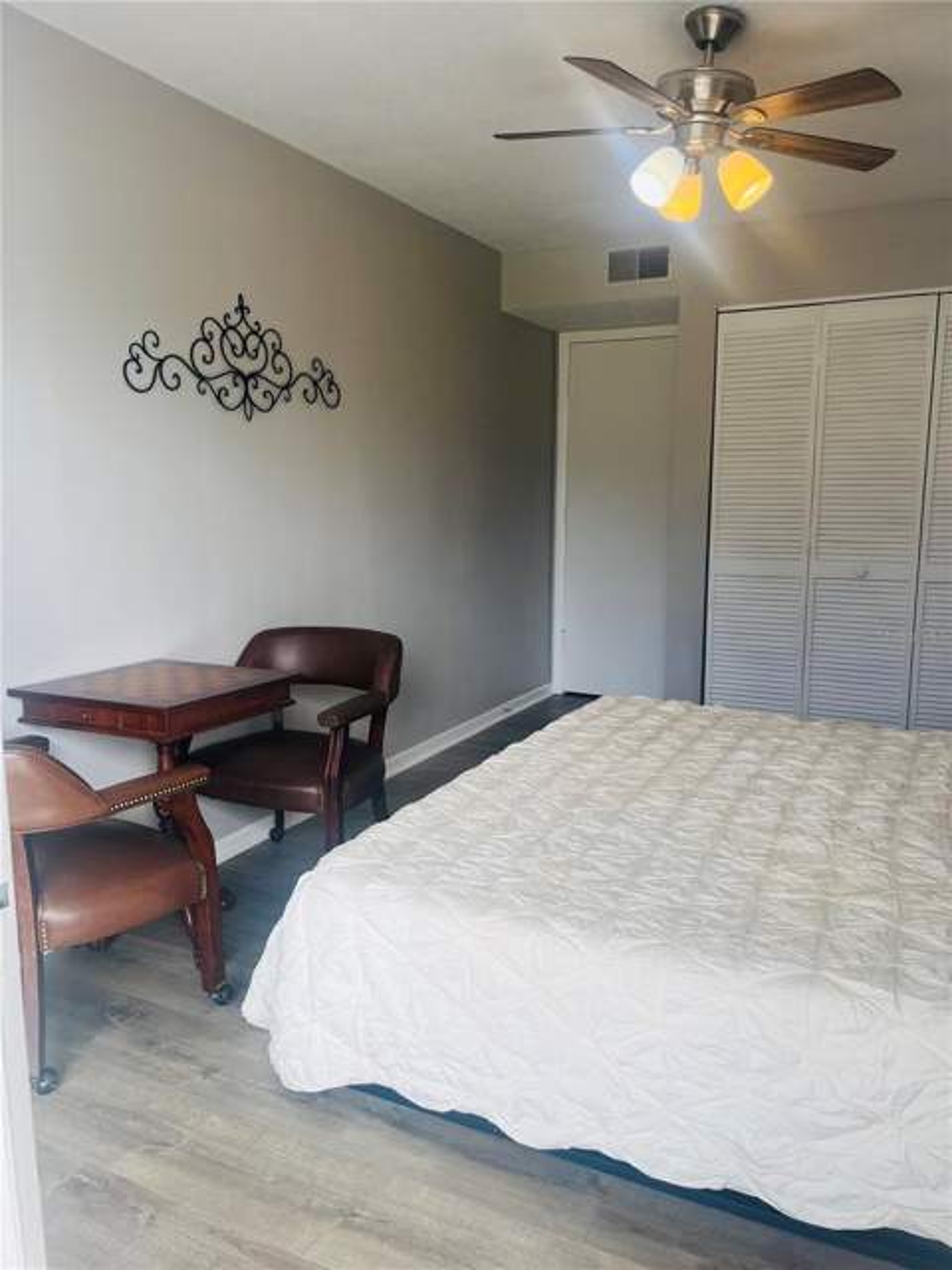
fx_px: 953
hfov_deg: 53.1
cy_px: 635
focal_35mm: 26
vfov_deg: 67.3
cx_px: 476
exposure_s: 1/473
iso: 50
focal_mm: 5.1
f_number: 1.6
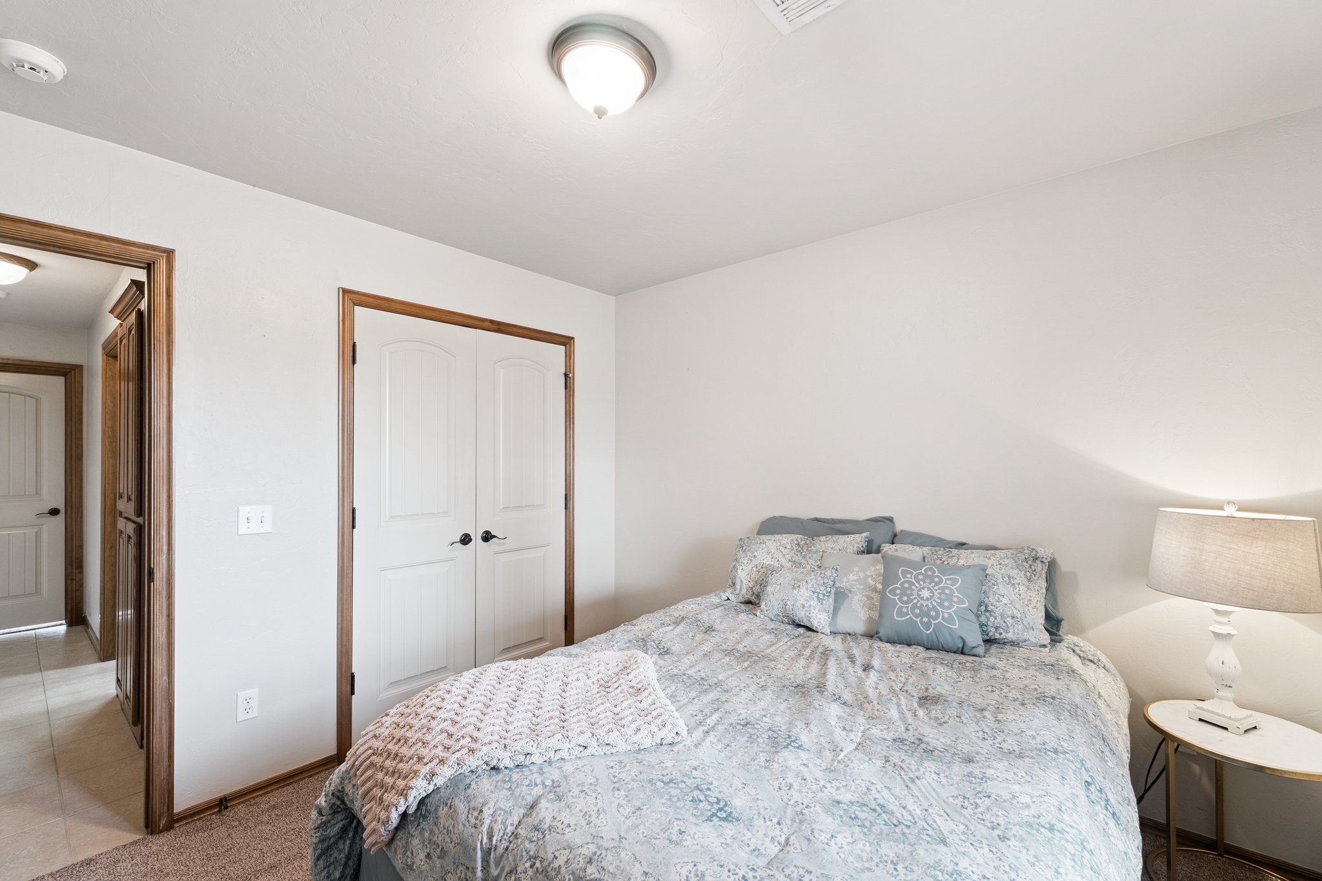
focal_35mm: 15
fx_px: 551
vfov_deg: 77.3
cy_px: 440
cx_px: 661
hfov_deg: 100.4
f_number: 7.1
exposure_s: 1/20
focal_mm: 10
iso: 200
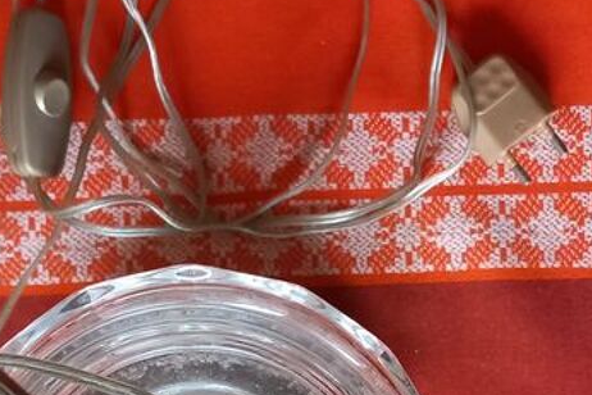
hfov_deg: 25.0
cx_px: 251
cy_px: 466
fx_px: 1332
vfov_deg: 16.2
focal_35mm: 81
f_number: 1.8
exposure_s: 1/25
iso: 320
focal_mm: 4
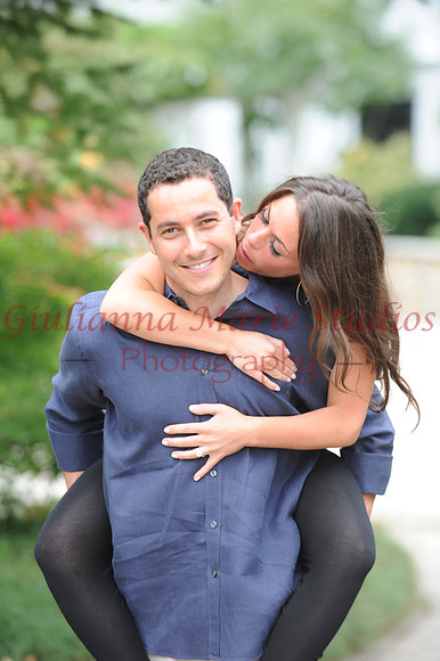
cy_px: 330
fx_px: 3671
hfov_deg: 6.9
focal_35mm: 200
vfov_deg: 10.3
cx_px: 220
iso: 500
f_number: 5.6
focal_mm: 200
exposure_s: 1/125
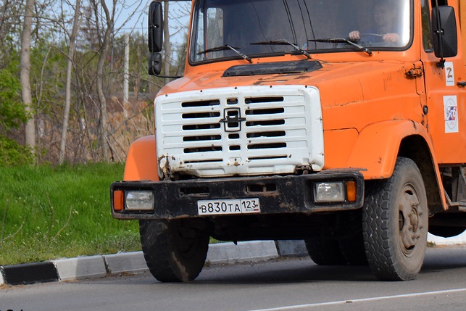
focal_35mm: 294
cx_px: 354
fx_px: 3805
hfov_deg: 7.0
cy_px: 39
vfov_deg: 4.7
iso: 400
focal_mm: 105
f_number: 5.3
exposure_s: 1/1600
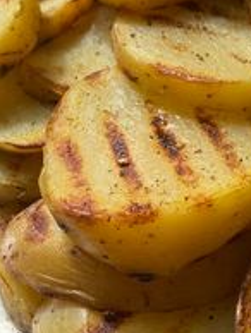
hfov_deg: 25.6
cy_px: 156
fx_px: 550
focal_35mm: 57
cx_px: 163
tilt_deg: -54.6
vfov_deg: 33.7
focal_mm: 4.25
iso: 32
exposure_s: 1/1124
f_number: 1.8
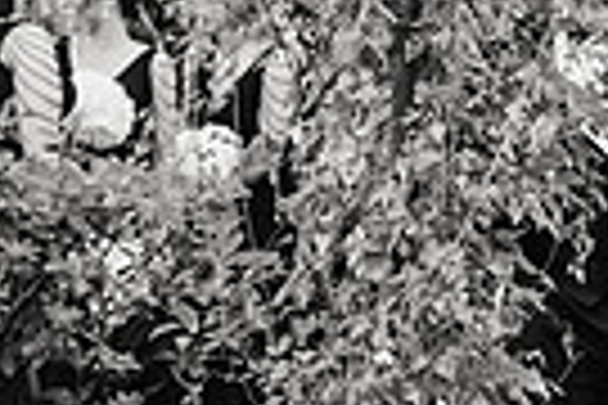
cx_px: 989
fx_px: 5691
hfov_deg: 6.0
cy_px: 380
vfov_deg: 4.1
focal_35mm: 337
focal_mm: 75
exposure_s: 1/320
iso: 800
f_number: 2.8
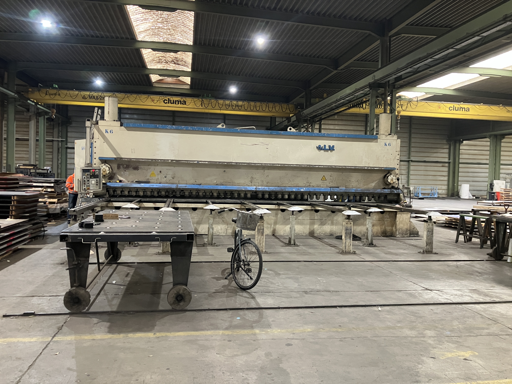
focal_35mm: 28
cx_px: 256
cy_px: 192
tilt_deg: -0.2
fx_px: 414
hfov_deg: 63.4
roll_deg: -1.2
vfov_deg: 49.7
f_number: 1.8
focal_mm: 3.99
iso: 400
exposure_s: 1/40
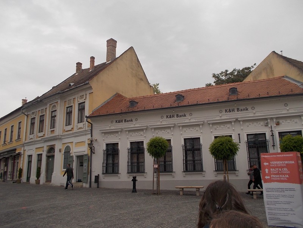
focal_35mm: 29
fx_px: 254
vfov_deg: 48.2
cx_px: 152
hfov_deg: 61.7
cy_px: 114
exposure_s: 1/640
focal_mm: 4.1
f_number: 3.3
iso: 80
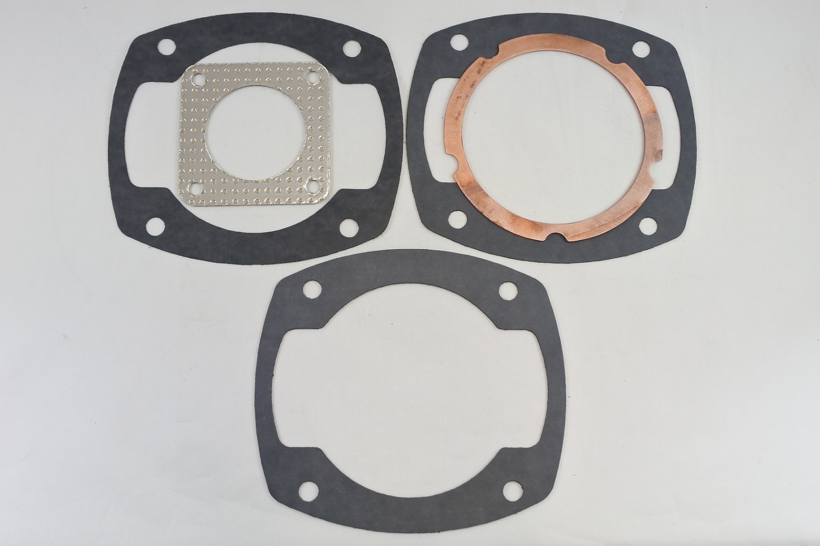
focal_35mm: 33
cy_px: 273
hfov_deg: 57.2
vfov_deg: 40.0
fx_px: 752
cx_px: 410
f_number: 3.8
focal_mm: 12.3
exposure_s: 1/200
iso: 400
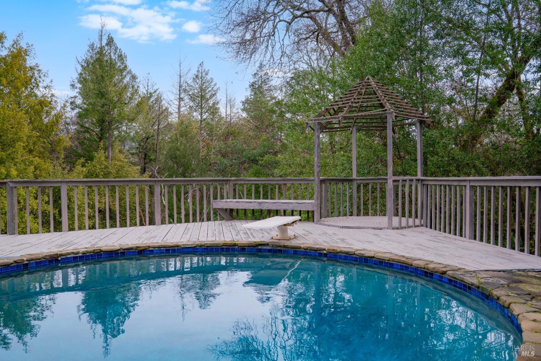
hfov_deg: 61.9
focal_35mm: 30
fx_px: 451
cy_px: 180
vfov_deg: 43.6
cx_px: 270
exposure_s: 1/160
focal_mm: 30
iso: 160
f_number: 8
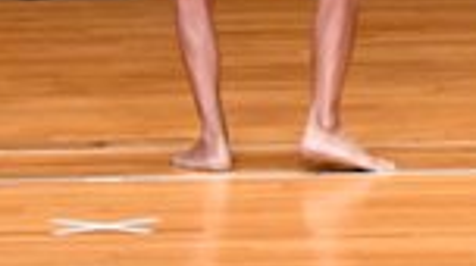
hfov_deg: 2.7
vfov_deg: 1.5
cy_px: -294
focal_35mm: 785
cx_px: 831
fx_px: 9894
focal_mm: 98
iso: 3200
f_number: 5.6
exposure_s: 1/400
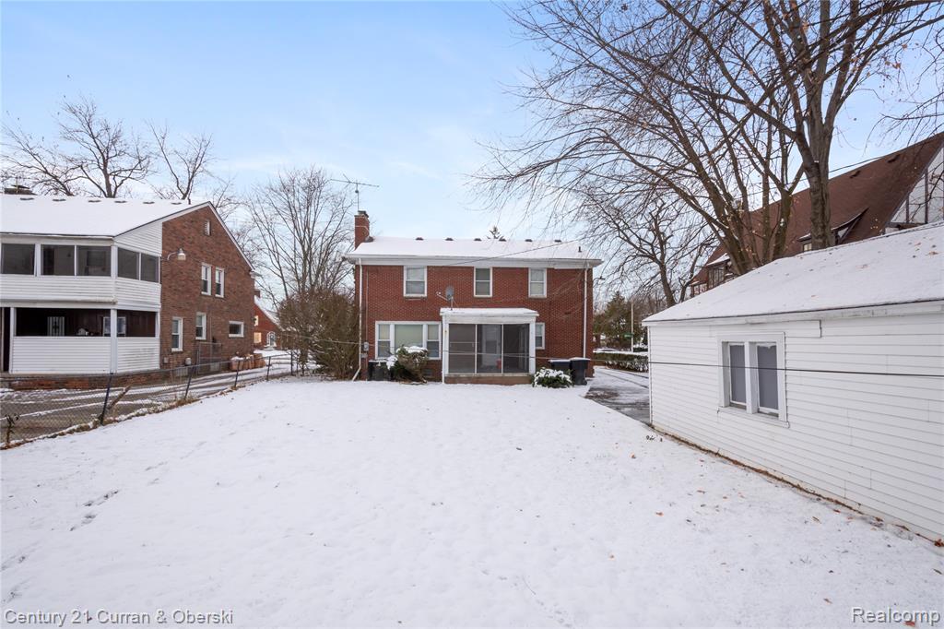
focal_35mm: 15
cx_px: 472
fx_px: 393
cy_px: 314
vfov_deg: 77.3
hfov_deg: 100.4
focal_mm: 10
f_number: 11
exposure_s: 1/30
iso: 160
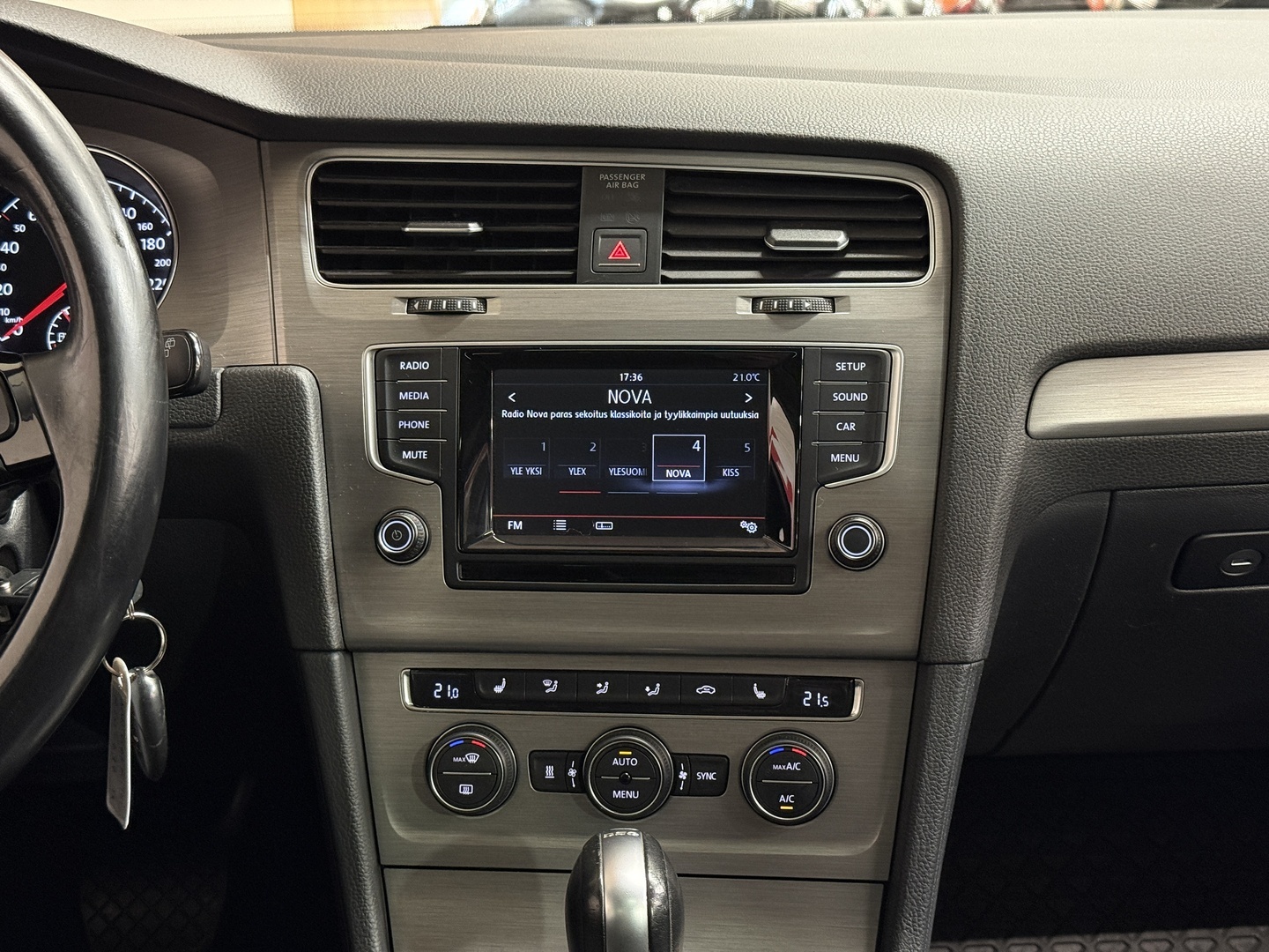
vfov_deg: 30.3
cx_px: 634
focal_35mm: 48
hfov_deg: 39.7
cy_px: 476
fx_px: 1760
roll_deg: +1.6
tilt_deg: -17.4
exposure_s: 1/33
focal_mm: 6.76
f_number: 1.78
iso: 320
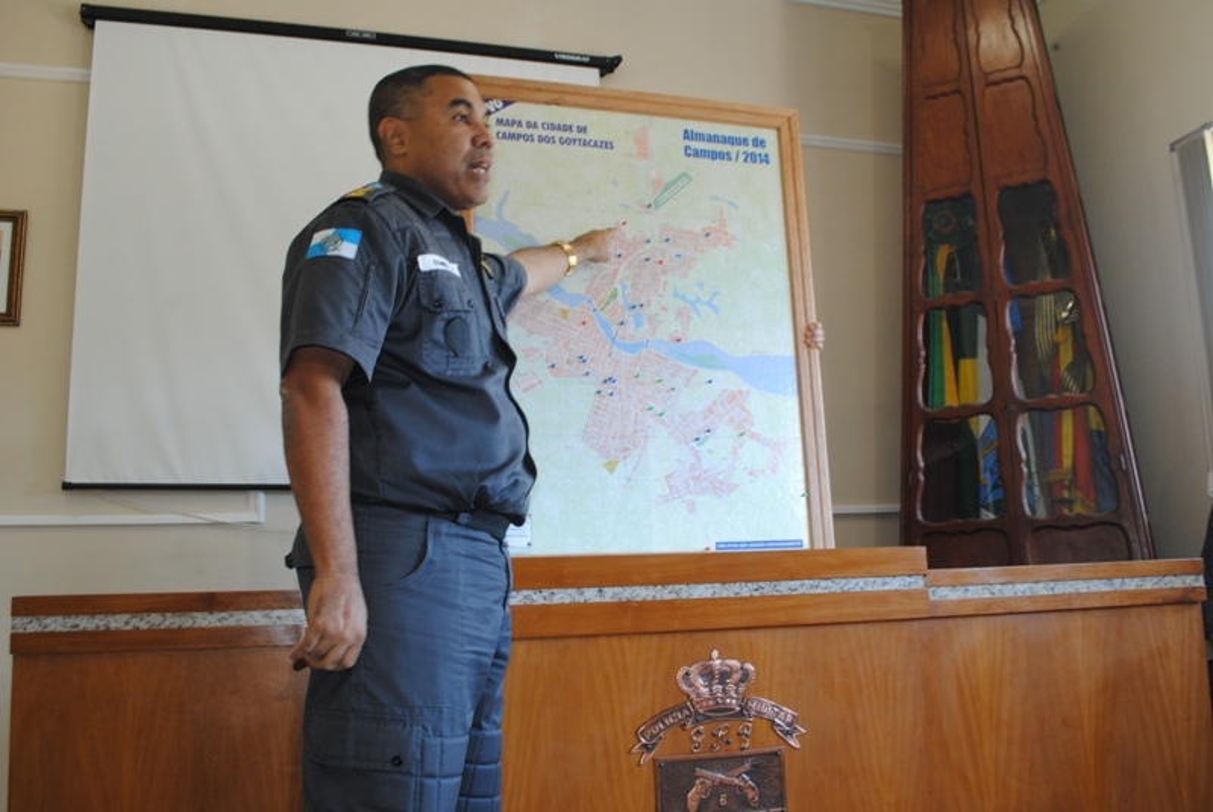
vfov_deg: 43.7
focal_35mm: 30
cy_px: 406
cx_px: 606
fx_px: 1012
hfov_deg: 61.9
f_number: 6.3
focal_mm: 20
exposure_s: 1/20
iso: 450
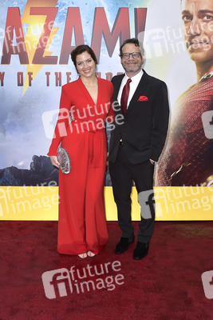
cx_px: 106
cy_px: 160
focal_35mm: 28
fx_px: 248
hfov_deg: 46.4
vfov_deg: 65.5
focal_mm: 28
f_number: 6.3
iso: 320
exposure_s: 1/250
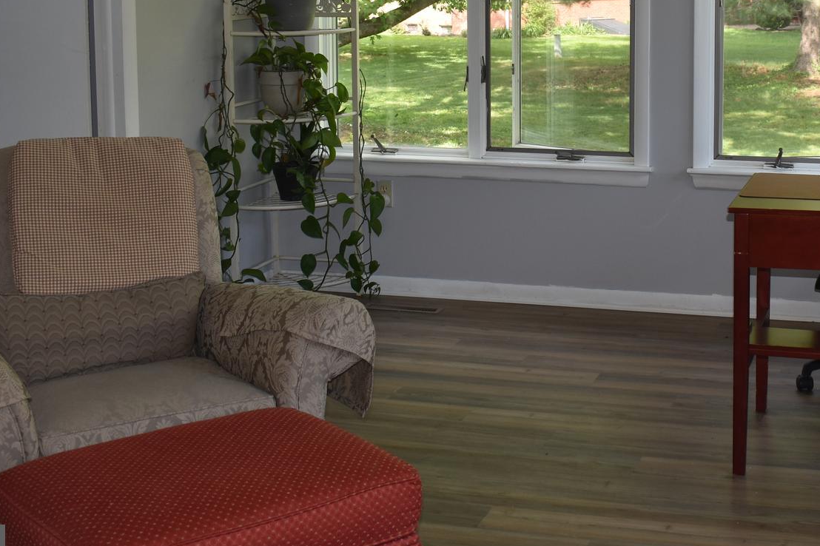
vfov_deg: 21.8
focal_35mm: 61
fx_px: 1389
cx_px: 599
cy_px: 74
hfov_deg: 32.4
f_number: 5.6
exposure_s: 1/125
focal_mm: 22
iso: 250
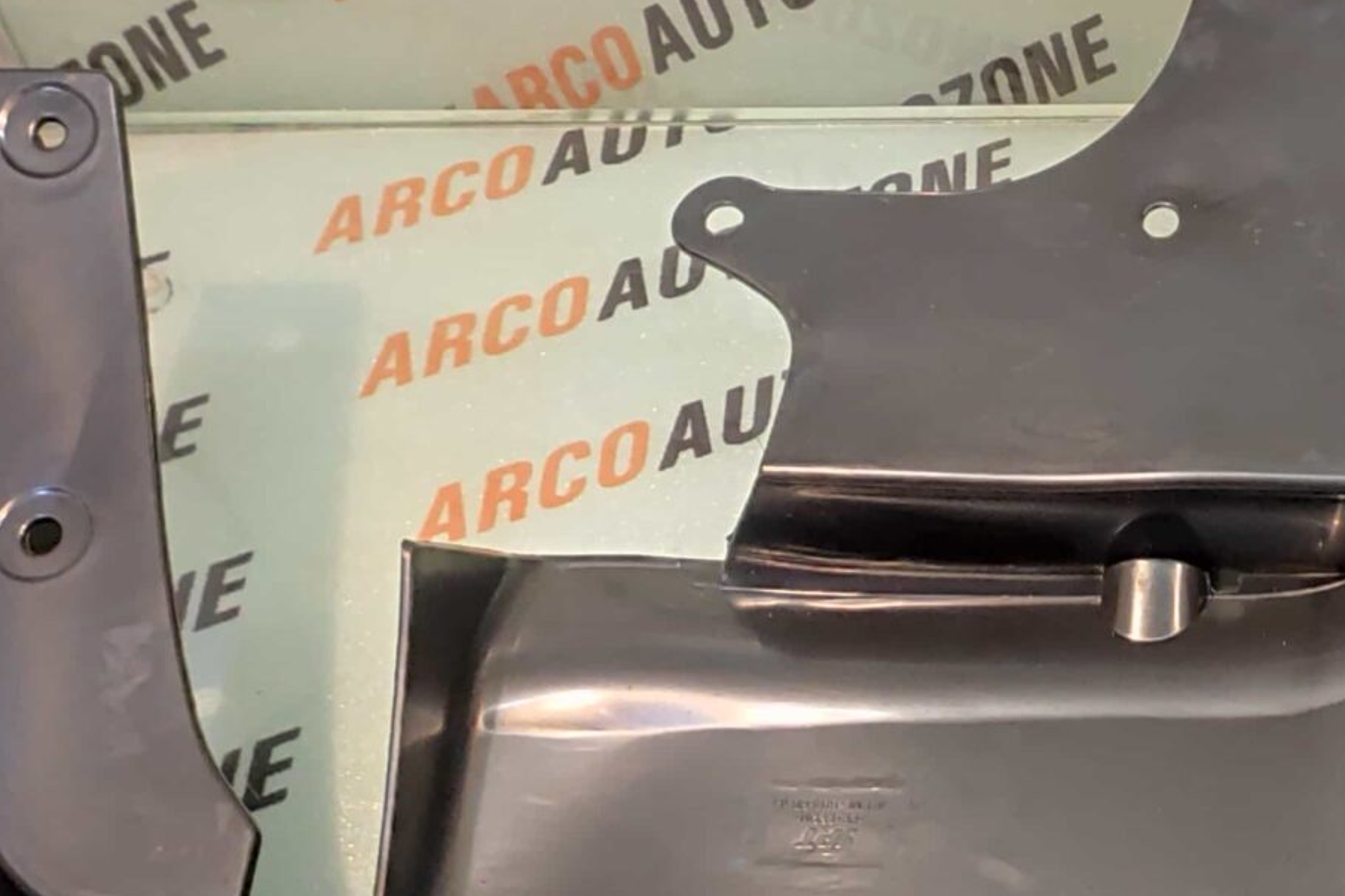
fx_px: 1868
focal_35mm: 50
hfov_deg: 33.6
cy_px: 444
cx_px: 1532
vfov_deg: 27.0
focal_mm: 4.74
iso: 1585
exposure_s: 1/25
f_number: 1.79
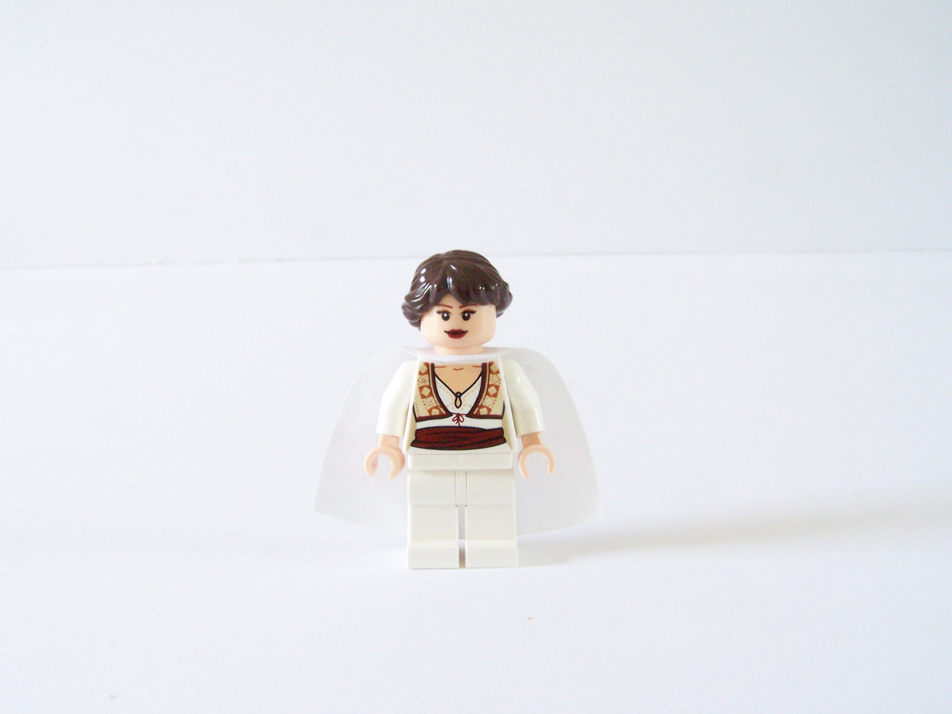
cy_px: 357
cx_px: 476
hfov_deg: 49.0
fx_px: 1045
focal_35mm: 38
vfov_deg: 37.7
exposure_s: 1/6
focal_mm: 6.3
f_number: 7.1
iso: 400
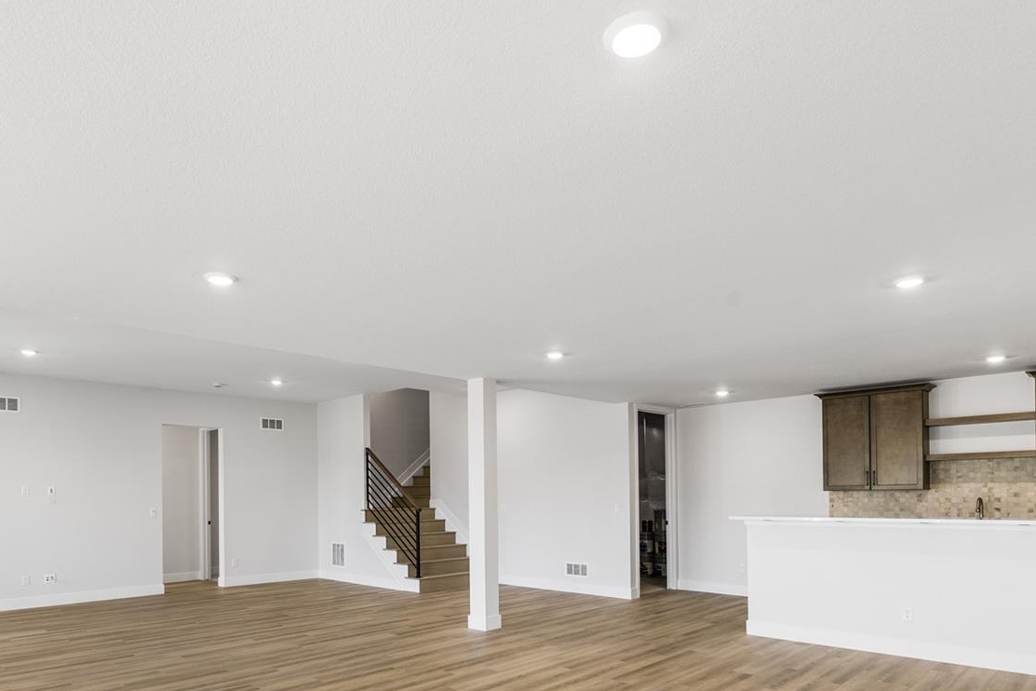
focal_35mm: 23
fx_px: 662
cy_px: 485
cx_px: 475
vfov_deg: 53.5
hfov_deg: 76.0
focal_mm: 16
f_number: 8
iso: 160
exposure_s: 1/15
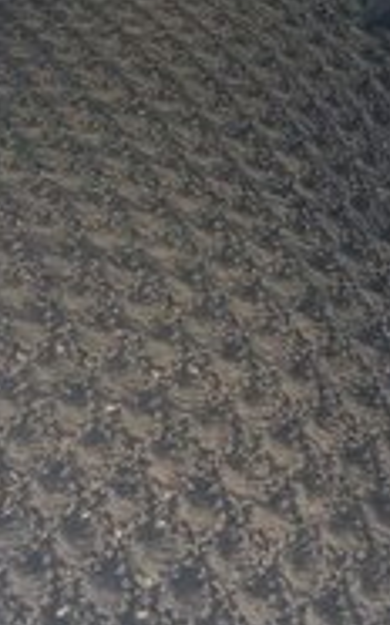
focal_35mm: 82
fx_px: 1397
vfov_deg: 23.6
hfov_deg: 15.9
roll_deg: +1.1
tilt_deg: -25.3
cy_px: -67
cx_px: 208
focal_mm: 4.15
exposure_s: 1/33
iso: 64
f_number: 2.2
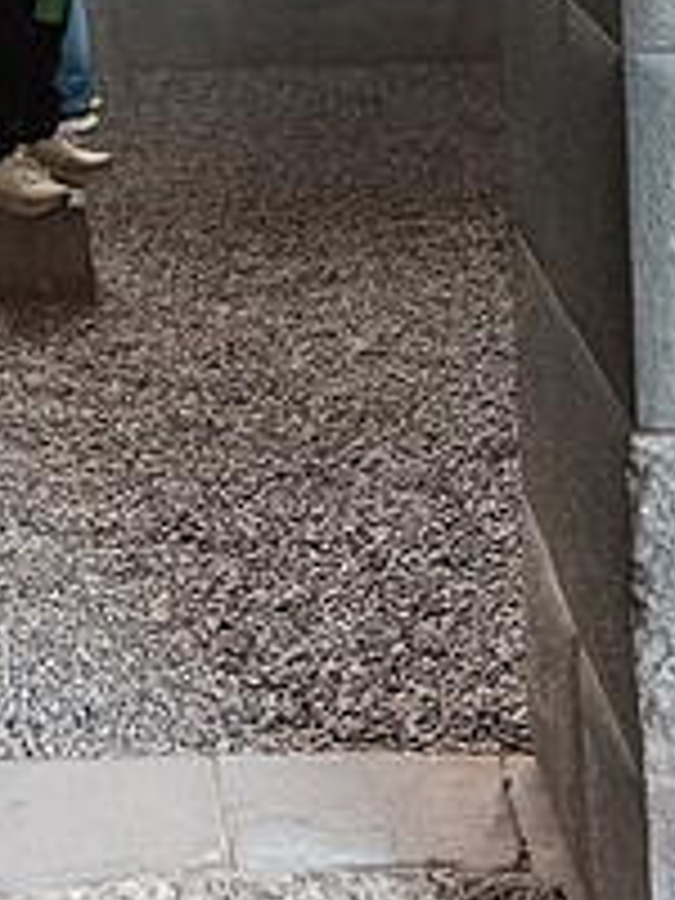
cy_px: -58
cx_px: 202
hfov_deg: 18.4
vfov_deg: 23.1
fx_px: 2080
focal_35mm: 80
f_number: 8
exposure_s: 1/125
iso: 12800
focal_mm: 37
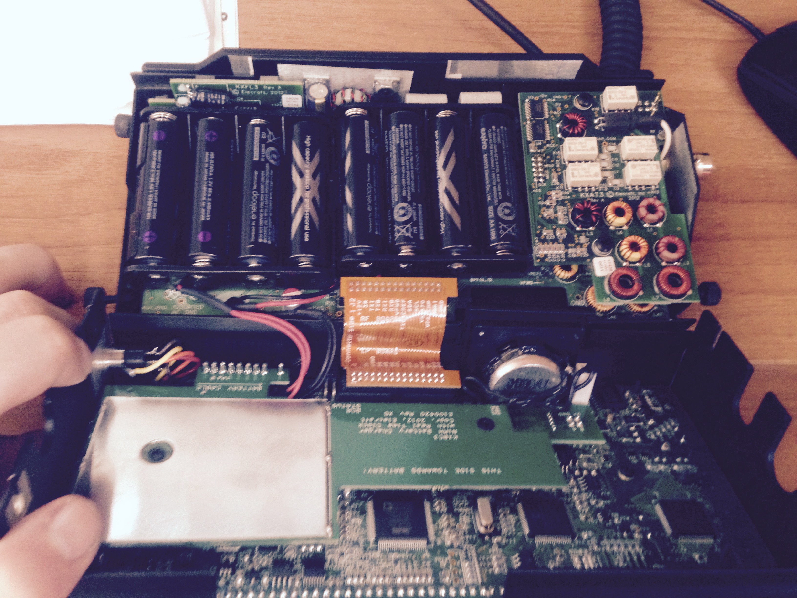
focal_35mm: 33
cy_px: 299
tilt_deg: -67.5
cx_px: 398
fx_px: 760
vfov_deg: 42.9
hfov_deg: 55.4
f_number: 2.4
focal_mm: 4.12
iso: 500
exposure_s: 1/15
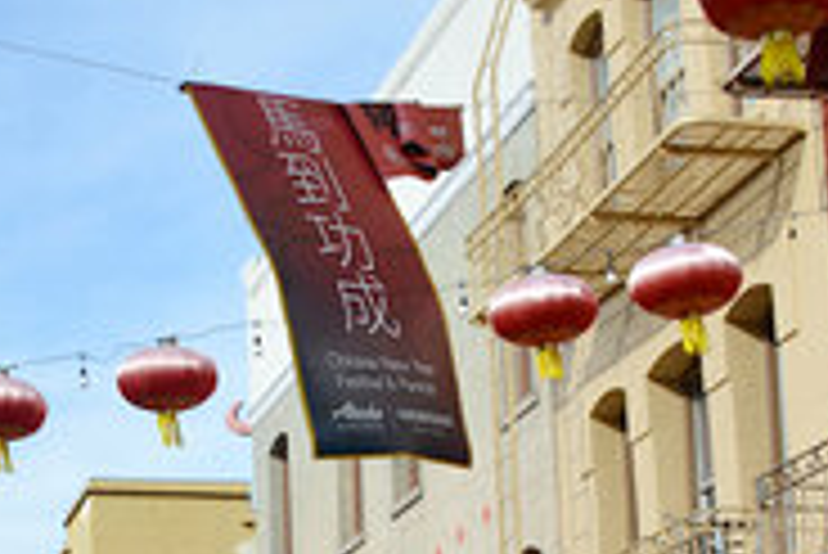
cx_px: 108
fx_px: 2164
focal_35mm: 94
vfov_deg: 14.2
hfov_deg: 21.3
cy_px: 633
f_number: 8
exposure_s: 1/250
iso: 180
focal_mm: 18
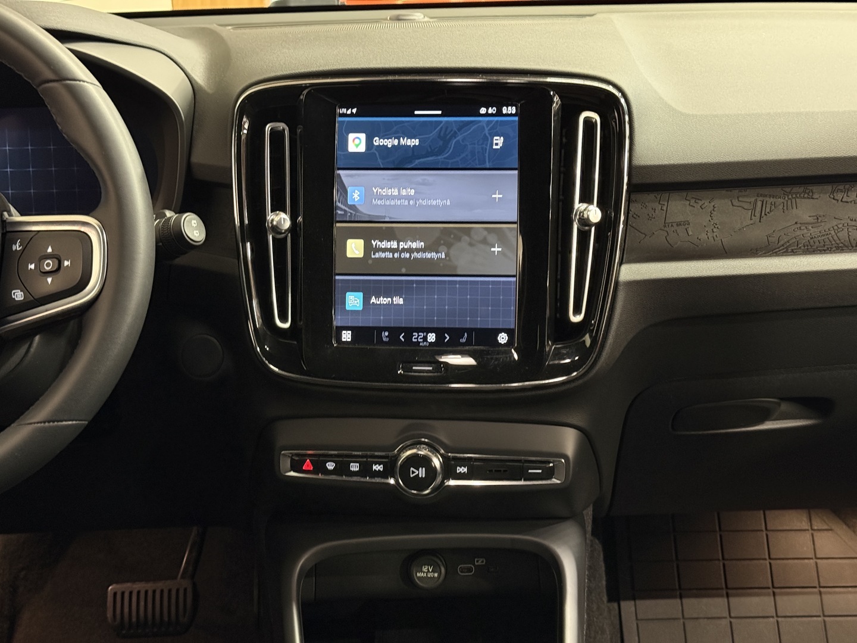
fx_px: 1188
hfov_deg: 39.7
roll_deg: +2.3
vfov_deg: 30.3
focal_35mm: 48
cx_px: 428
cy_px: 322
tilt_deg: -19.9
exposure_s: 1/25
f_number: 1.78
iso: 500
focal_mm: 6.76
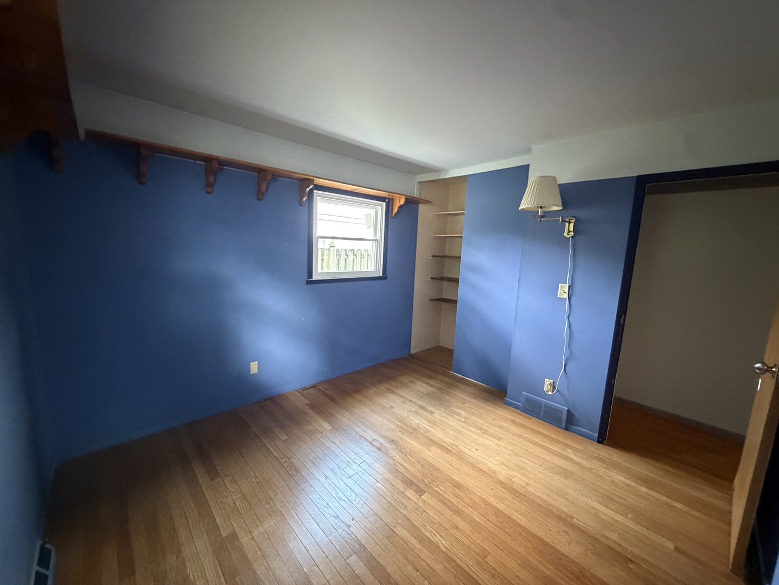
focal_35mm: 14
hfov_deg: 102.1
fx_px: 315
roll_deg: -2.4
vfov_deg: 85.7
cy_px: 292
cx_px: 390
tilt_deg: -8.3
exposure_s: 1/40
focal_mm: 2.22
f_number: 2.2
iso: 1000
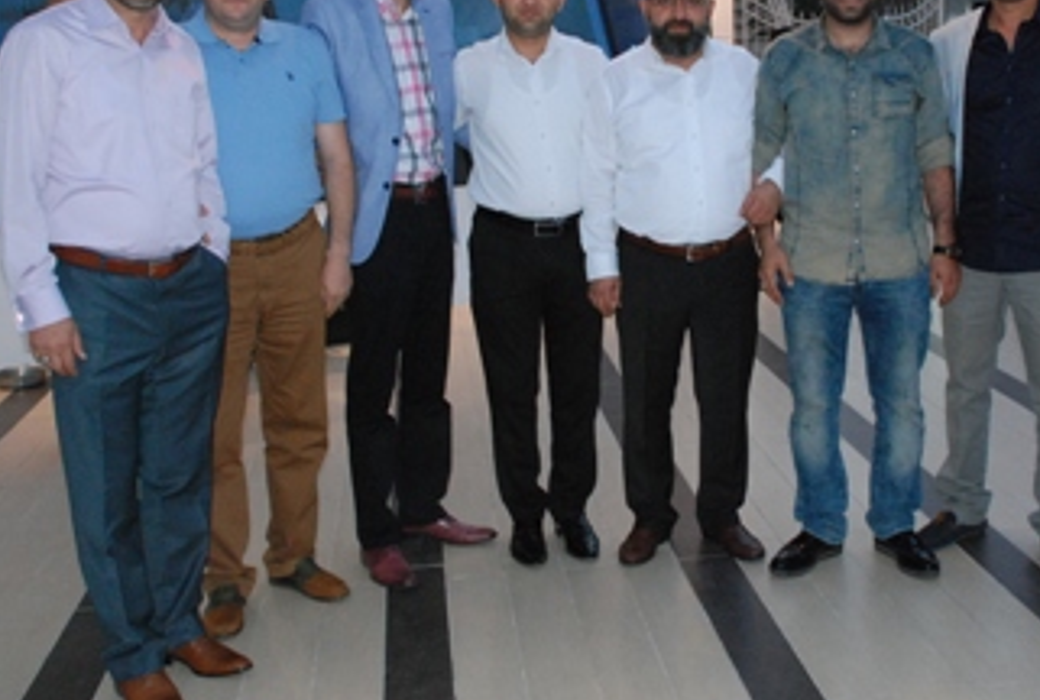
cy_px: 254
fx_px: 1333
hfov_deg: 42.3
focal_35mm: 46
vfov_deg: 29.3
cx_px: 658
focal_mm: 22
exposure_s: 1/60
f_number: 5.6
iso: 1600
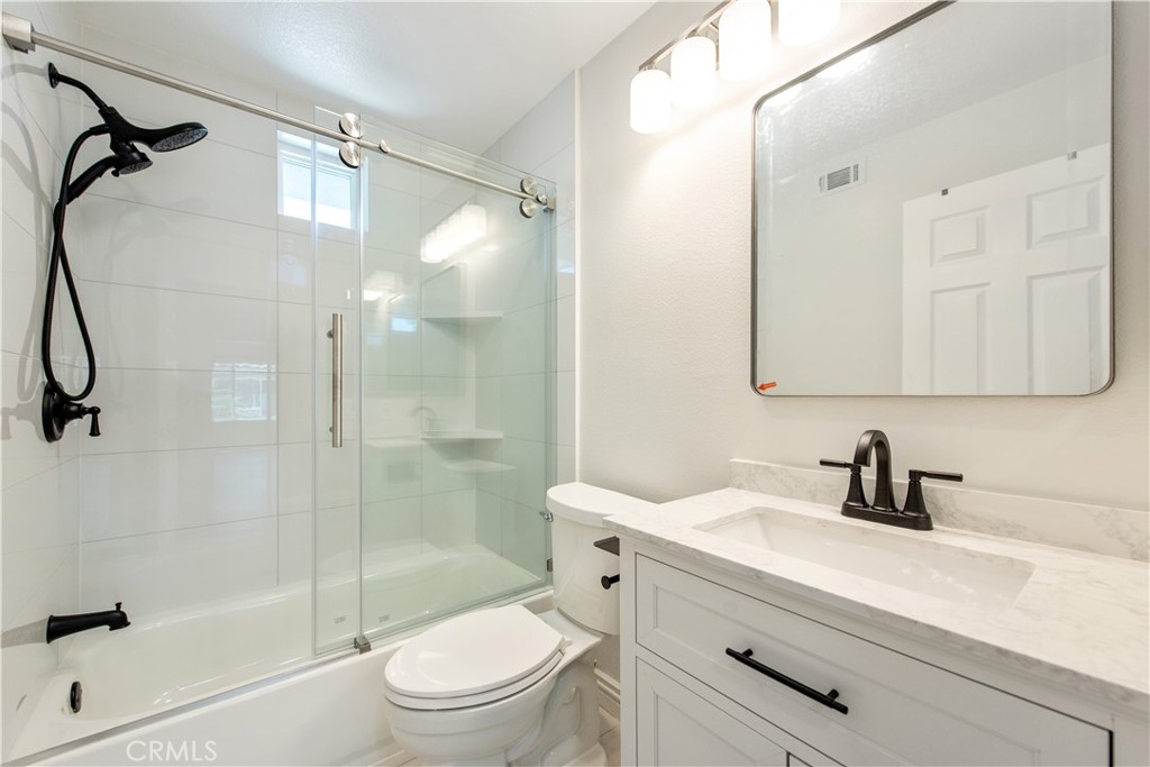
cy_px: 384
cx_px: 575
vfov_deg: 81.2
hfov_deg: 104.2
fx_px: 447
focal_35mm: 14
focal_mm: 14
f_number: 5.6
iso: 400
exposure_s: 1/125
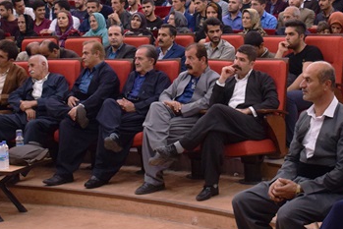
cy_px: 51
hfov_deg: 23.4
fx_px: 820
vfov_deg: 15.8
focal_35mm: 86
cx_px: 250
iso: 900
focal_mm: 20
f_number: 3.5
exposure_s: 1/60
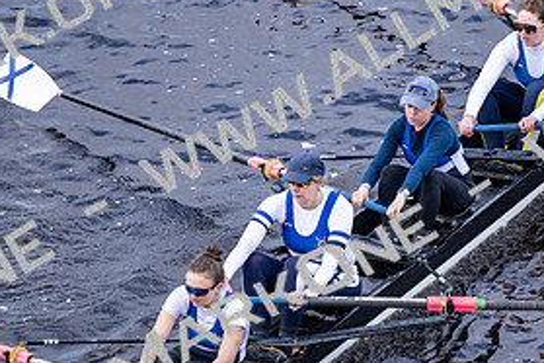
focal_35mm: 416
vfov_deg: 3.3
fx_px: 6286
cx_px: 380
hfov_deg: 5.0
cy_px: 198
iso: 1600
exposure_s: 1/2000
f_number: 2.8
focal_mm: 200
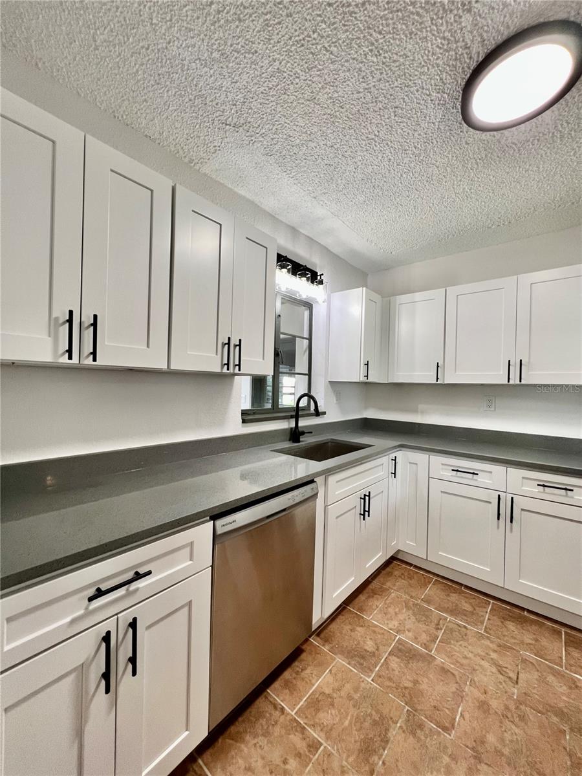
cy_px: 388
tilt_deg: -0.6
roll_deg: -1.7
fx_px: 291
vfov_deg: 106.2
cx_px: 291
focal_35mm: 13
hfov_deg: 89.9
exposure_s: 1/60
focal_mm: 1.57
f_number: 1.8
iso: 160
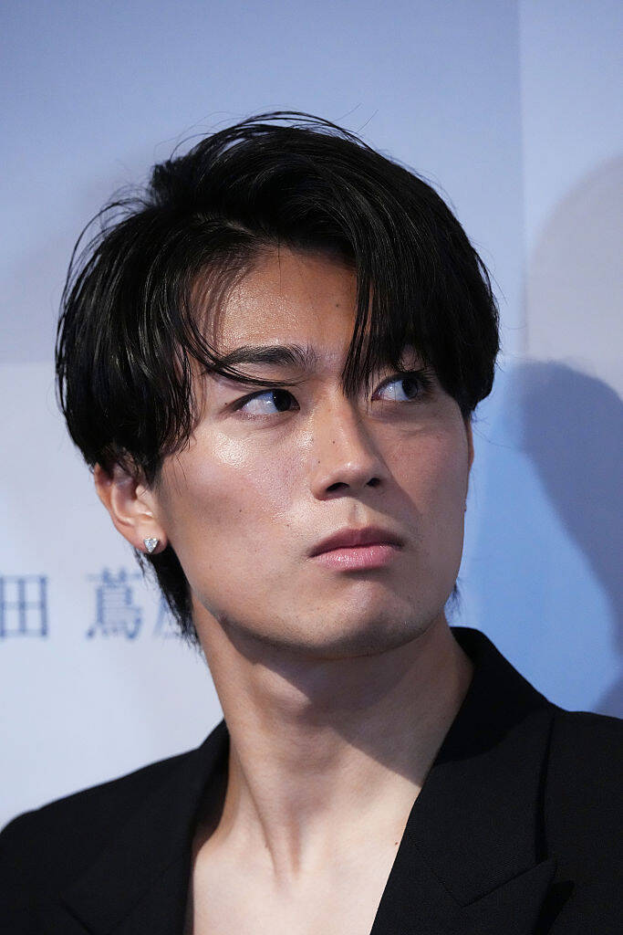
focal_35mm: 415
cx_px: 312
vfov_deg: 5.0
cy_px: 468
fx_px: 10768
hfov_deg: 3.3
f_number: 6.3
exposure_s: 1/400
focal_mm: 415
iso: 8000
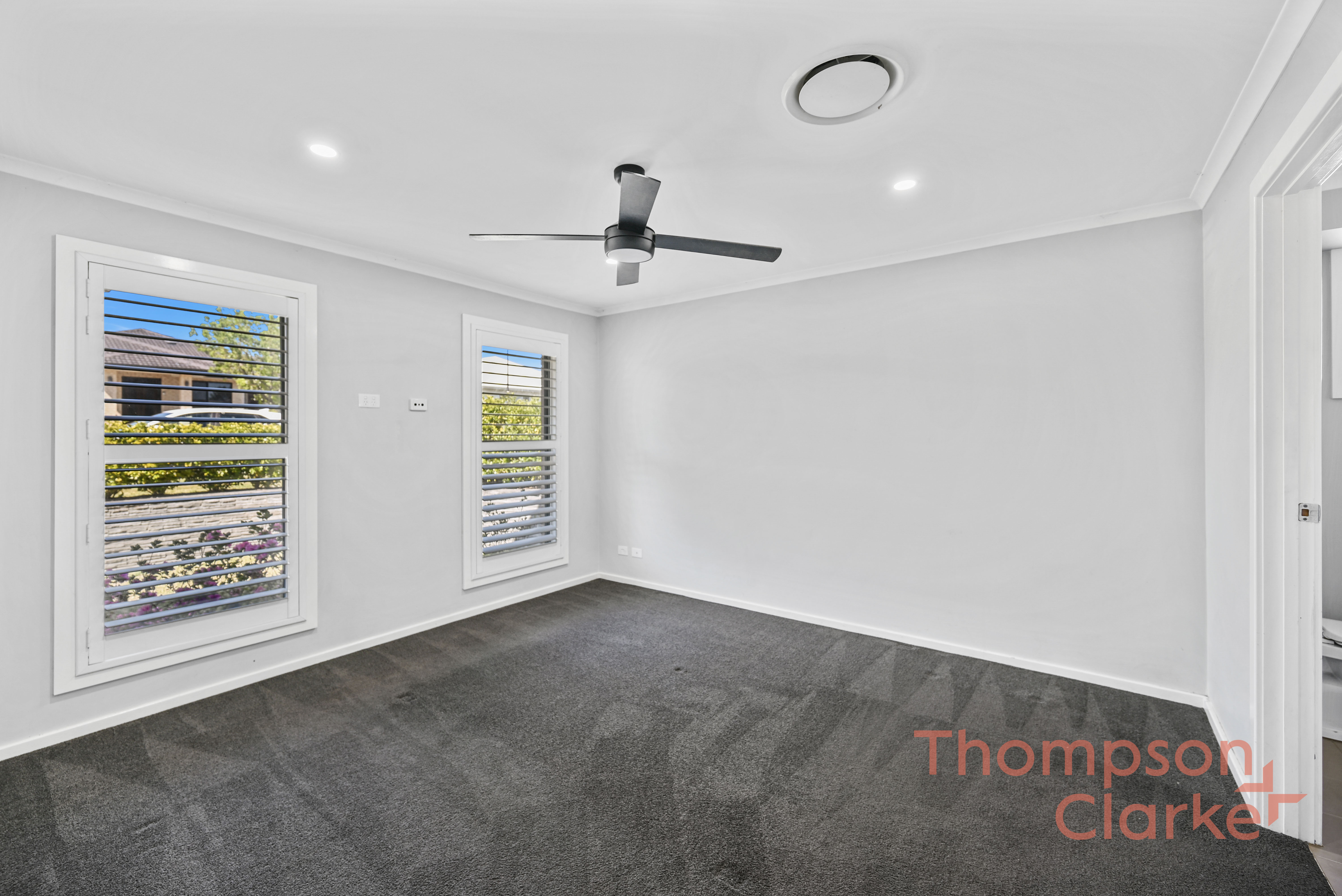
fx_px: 522
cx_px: 671
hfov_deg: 104.2
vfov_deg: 81.3
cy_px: 448
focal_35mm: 14
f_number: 4
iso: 100
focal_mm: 14
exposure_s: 1/5
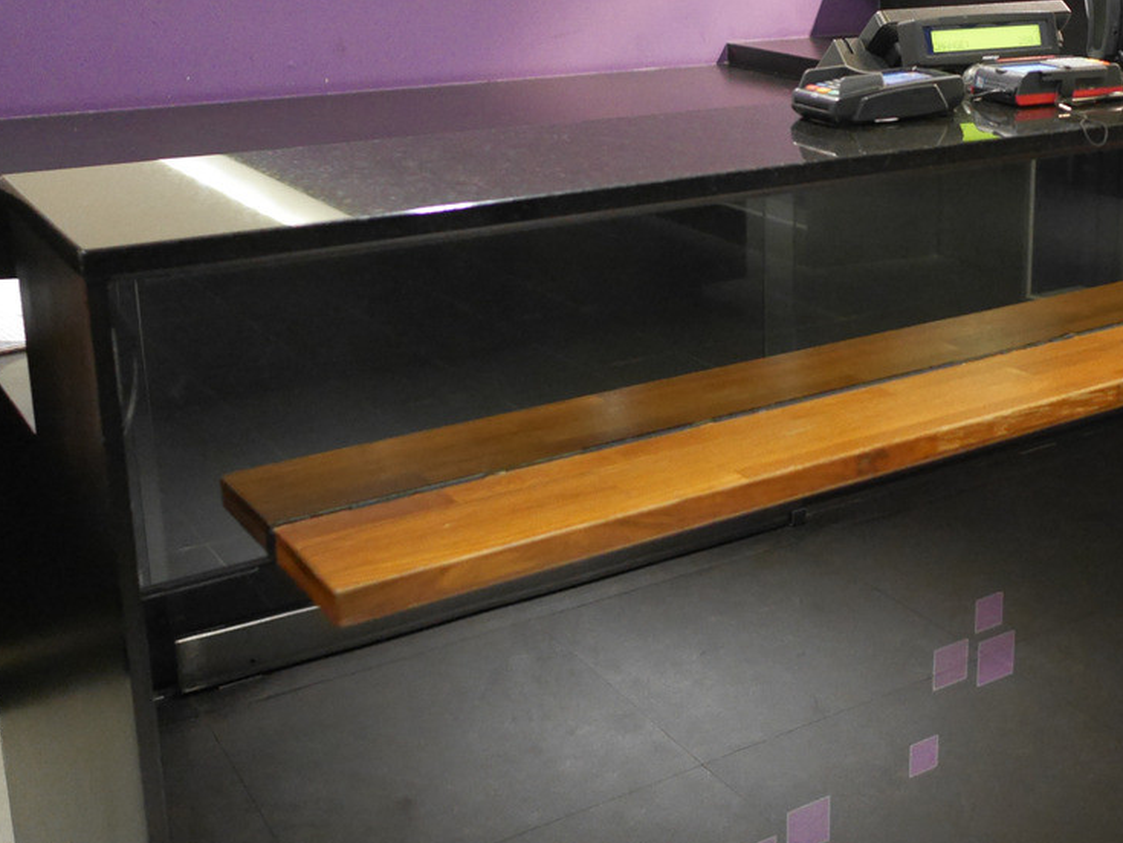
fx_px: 1590
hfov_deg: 37.6
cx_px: 883
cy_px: 259
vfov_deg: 29.4
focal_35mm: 49
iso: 2500
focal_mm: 15
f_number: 1.7
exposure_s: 1/60
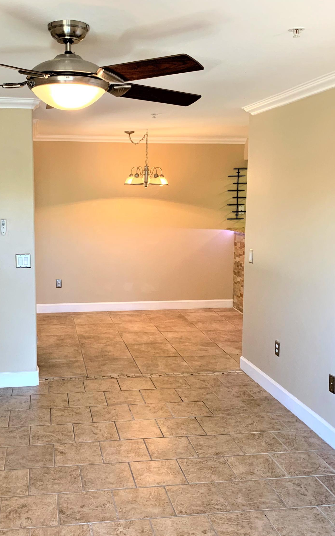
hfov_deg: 34.1
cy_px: 268
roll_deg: +0.2
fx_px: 540
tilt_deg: -6.6
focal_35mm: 37
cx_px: 107
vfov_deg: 52.7
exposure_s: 1/60
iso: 125
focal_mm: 4.25
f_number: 1.8
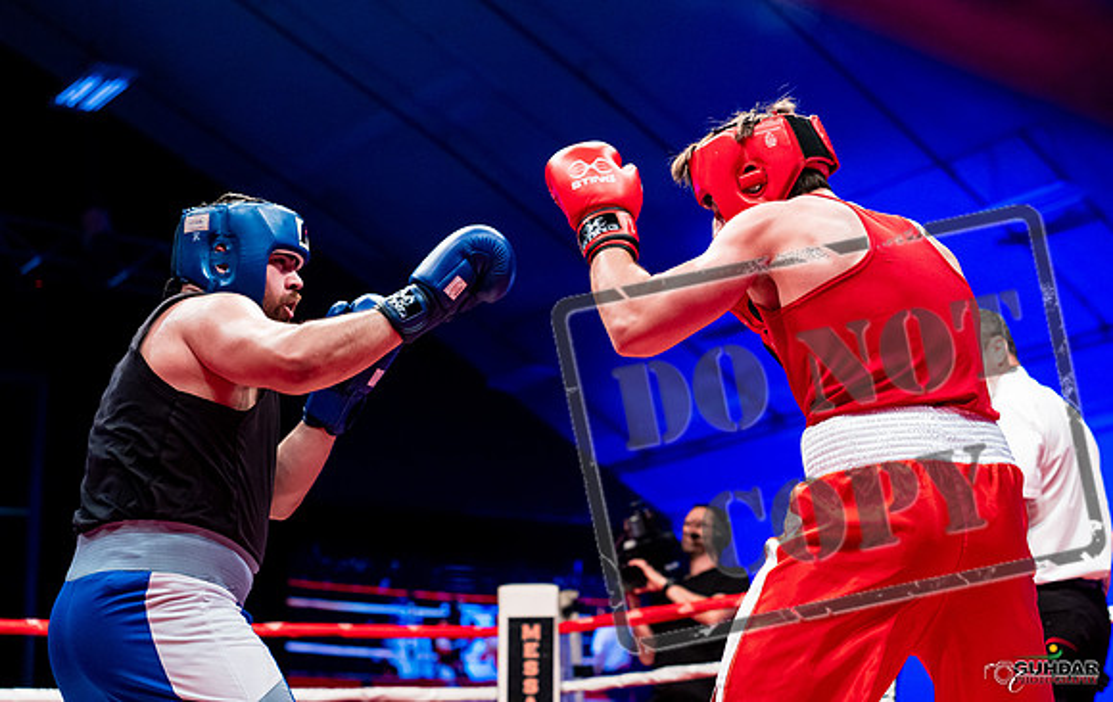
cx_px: 642
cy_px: 274
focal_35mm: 59
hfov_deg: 34.6
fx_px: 1782
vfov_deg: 22.3
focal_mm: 50
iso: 4000
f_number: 2.8
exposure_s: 1/1000
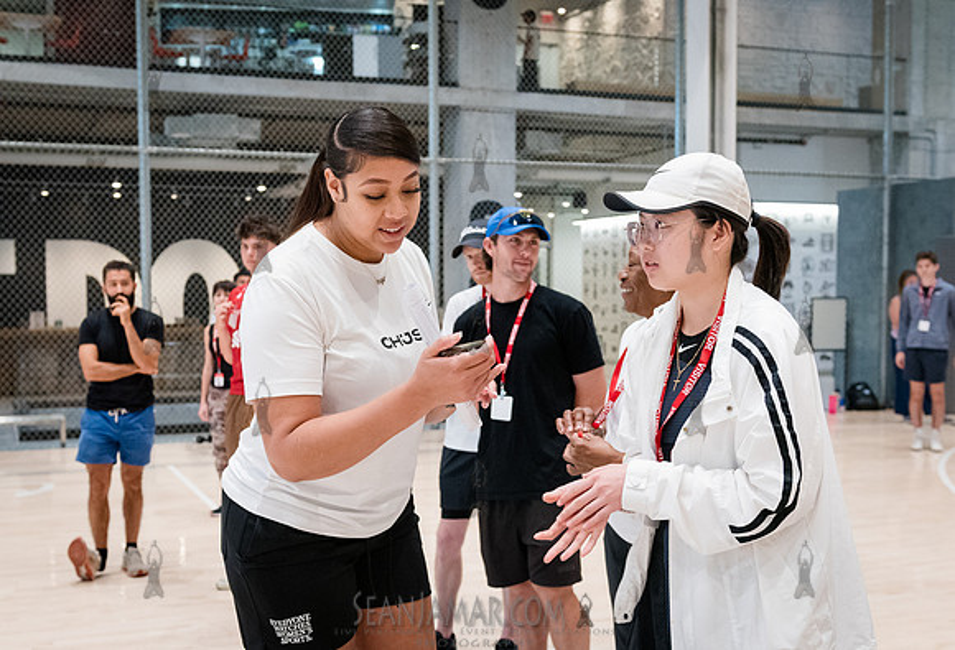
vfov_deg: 30.6
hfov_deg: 43.8
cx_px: 444
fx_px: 1186
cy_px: 362
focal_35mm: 44
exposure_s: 1/400
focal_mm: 34
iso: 5000
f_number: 3.5
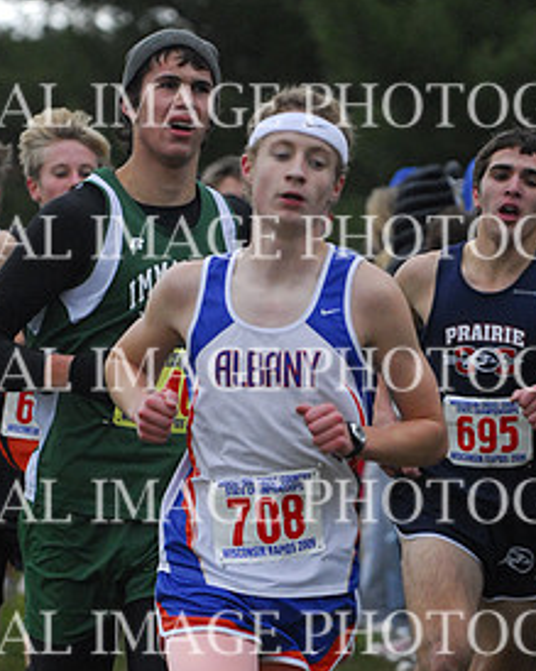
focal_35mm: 448
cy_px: 568
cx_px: 284
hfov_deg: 3.5
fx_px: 8889
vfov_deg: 4.3
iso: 800
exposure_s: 1/640
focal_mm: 150
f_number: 4
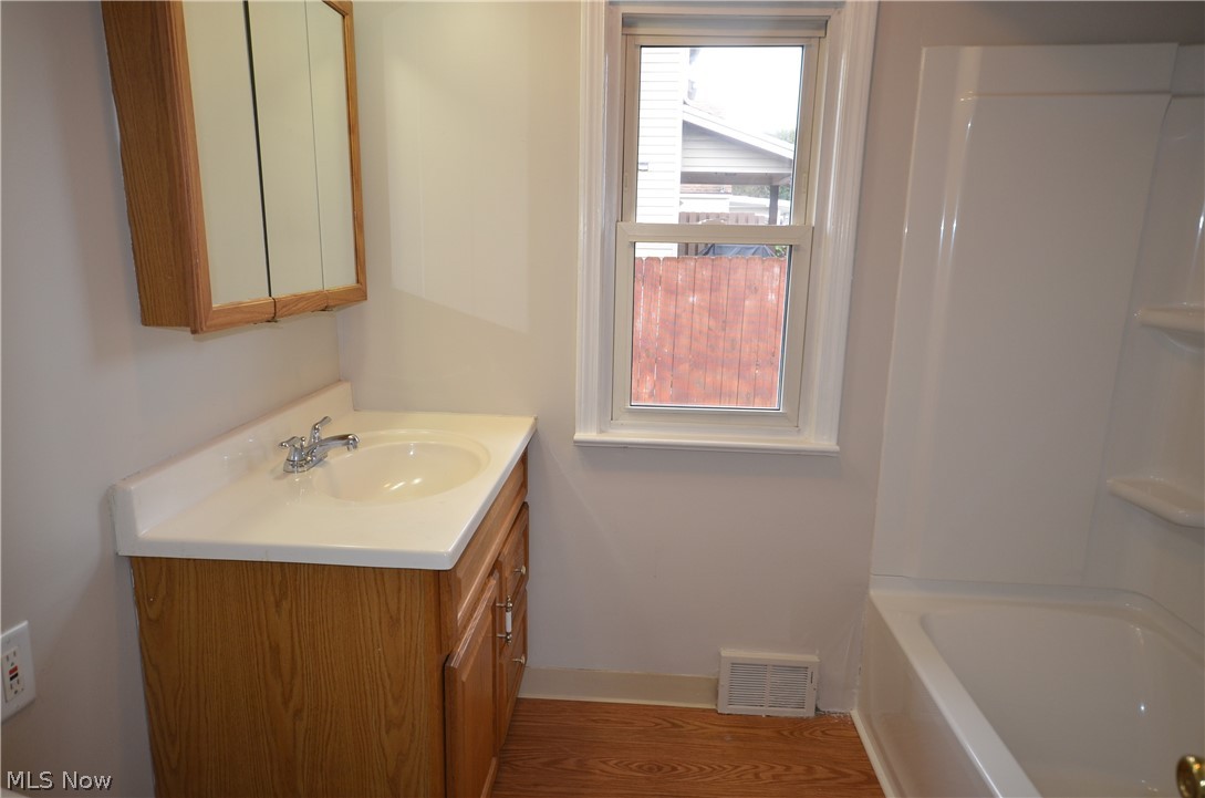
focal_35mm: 22
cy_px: 399
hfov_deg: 77.4
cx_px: 602
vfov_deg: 55.9
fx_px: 751
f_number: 5
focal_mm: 15
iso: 400
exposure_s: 1/60
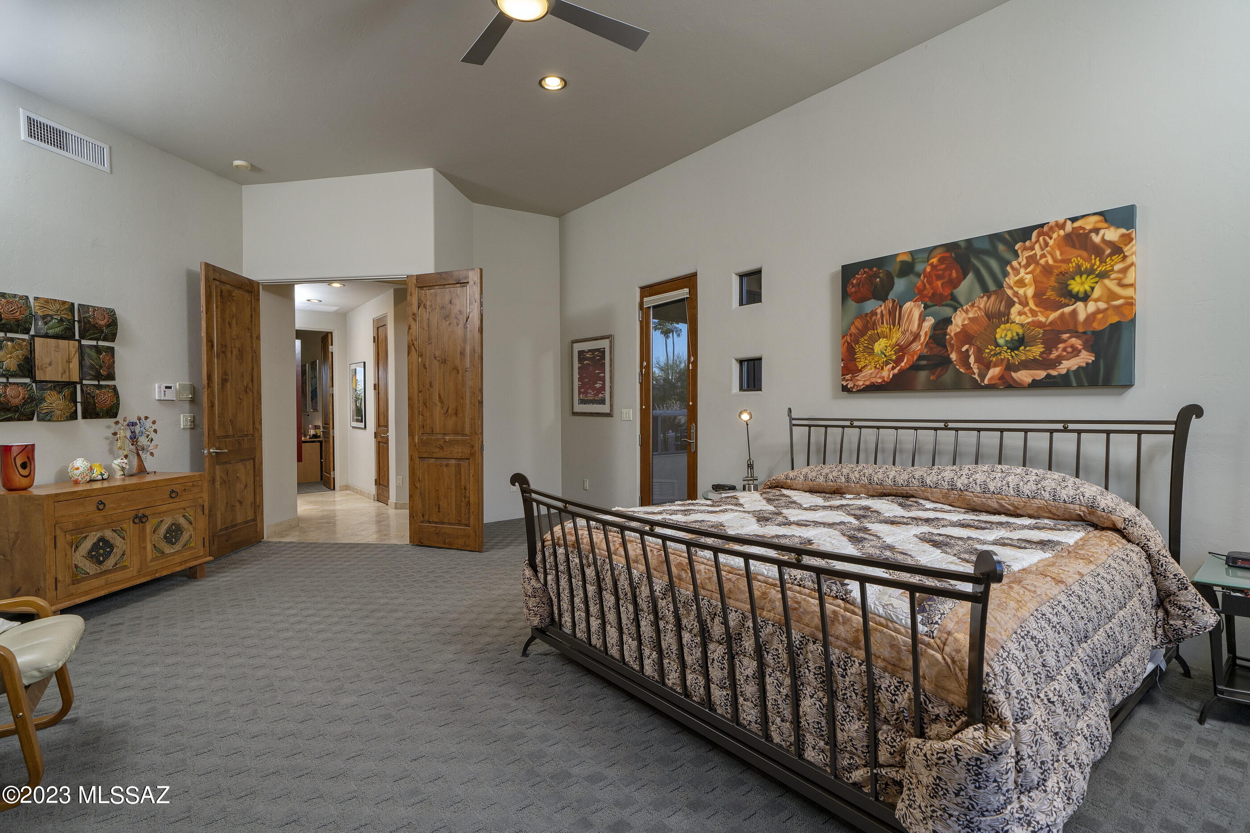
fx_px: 555
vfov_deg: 73.7
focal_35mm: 16
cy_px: 416
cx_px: 625
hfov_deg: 96.7
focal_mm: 16
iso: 250
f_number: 7.1
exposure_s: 1/40
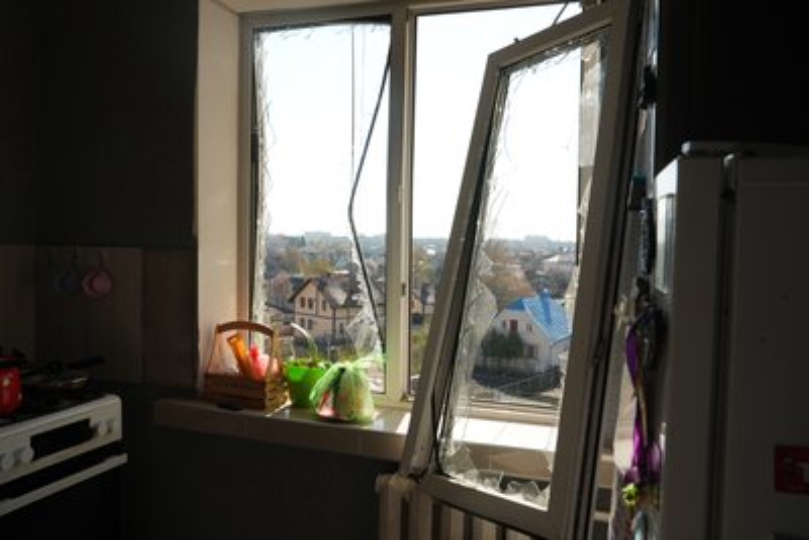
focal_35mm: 30
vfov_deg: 43.6
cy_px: 270
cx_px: 404
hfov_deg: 61.9
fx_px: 674
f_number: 10
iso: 320
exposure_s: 1/125
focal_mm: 30
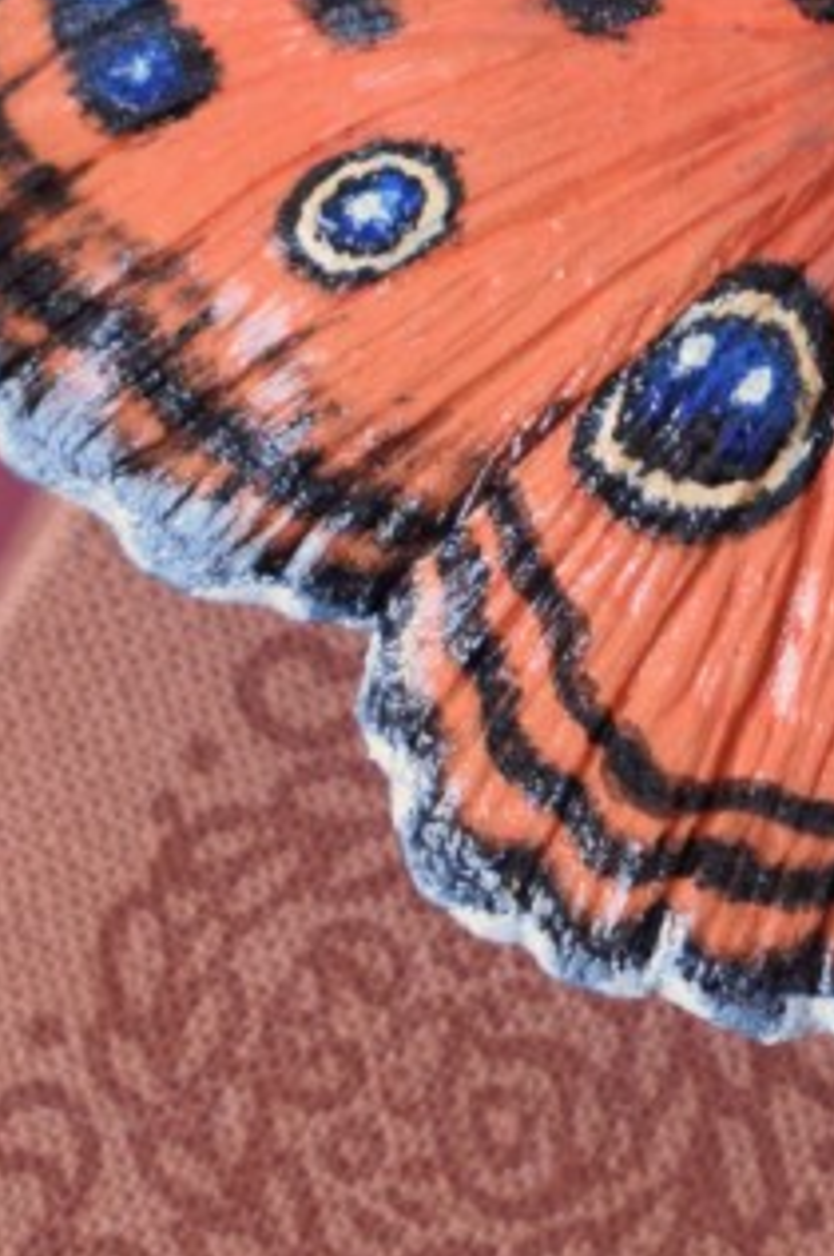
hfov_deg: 6.2
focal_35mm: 219
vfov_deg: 9.4
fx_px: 7626
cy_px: 215
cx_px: 1072
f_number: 5
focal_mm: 40
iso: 800
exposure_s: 1/60
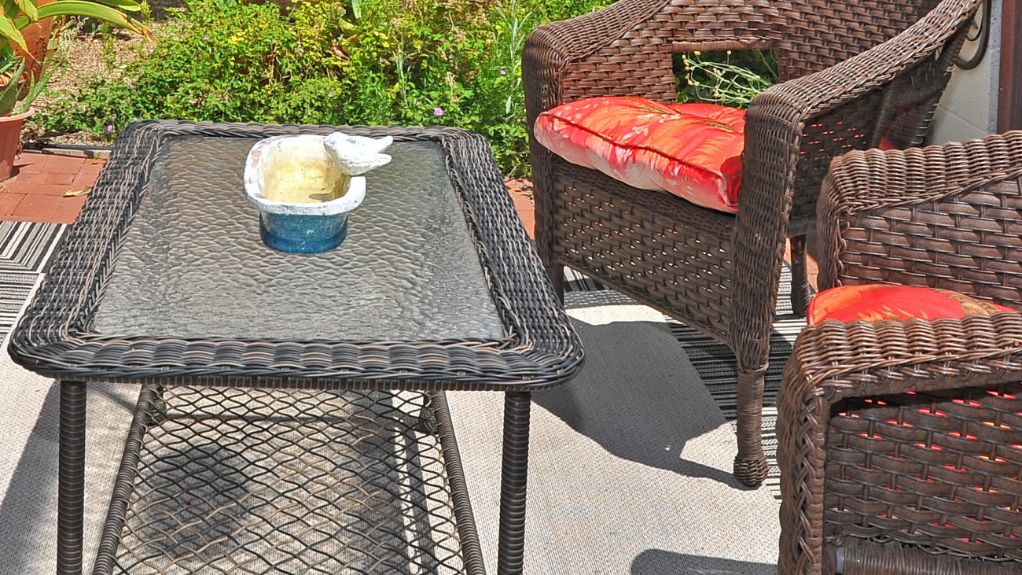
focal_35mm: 58
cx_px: 346
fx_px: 1572
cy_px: -123
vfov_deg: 19.5
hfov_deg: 35.7
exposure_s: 1/320
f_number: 14
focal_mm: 24
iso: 320
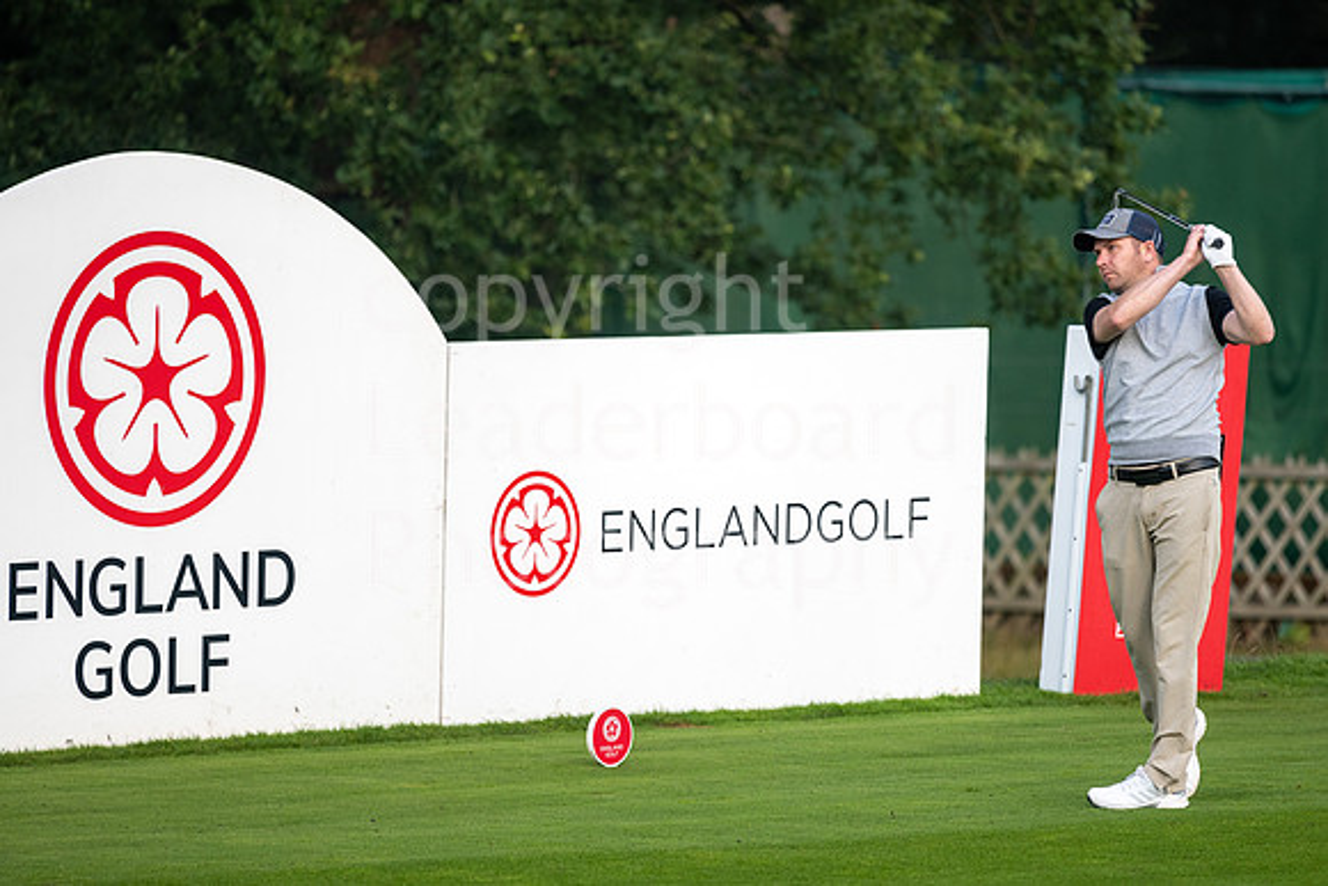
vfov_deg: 4.2
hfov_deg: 6.2
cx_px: 727
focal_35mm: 331
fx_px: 12212
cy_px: 404
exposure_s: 1/640
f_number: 4
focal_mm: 300
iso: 400
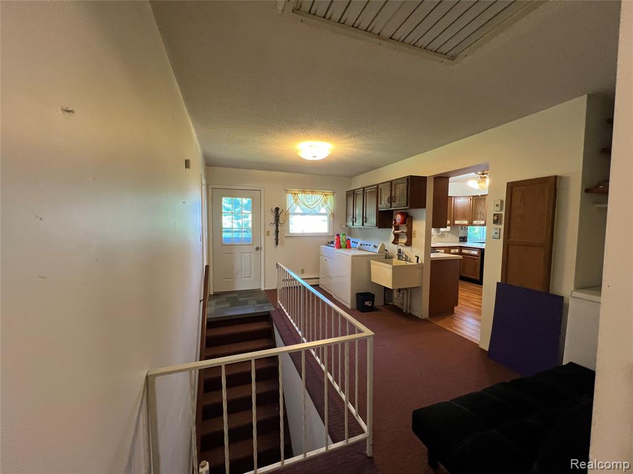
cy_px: 237
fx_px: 238
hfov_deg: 106.2
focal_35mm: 13
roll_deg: -0.3
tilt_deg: -2.2
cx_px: 316
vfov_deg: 89.9
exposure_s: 1/60
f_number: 1.8
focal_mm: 1.57
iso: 320
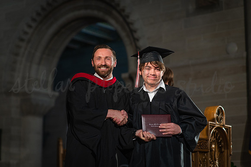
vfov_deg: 16.1
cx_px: 126
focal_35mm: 85
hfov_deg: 23.9
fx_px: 592
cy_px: 84
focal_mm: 85
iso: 1250
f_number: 2.5
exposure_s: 1/320
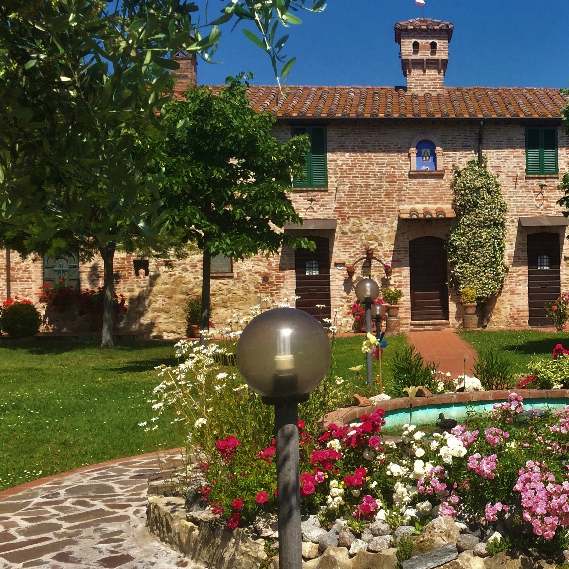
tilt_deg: -0.7
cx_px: 545
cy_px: 281
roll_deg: +1.1
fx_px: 1004
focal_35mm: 54
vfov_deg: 31.6
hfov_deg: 29.9
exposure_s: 1/2283
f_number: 2.2
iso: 32
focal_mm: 4.15
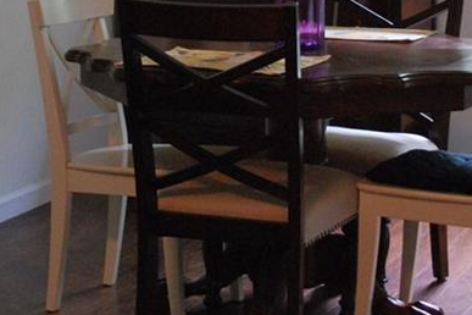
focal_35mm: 127
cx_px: 231
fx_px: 1665
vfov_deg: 10.6
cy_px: -76
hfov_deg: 16.1
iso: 1400
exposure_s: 1/30
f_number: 5
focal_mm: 32
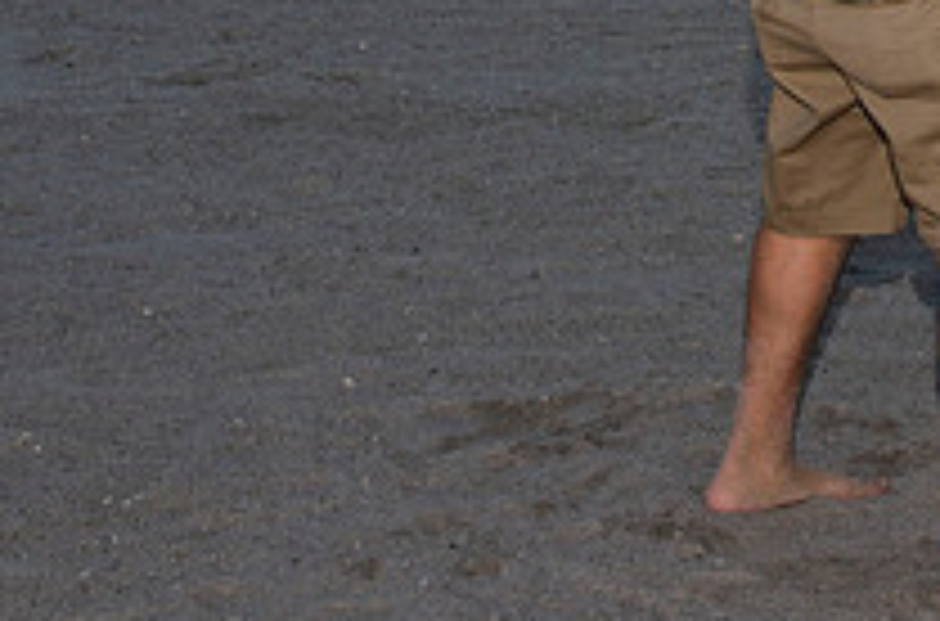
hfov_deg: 17.2
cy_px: -299
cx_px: 1002
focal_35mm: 116
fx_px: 3020
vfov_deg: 11.3
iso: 100
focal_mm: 22
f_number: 6.3
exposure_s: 1/250
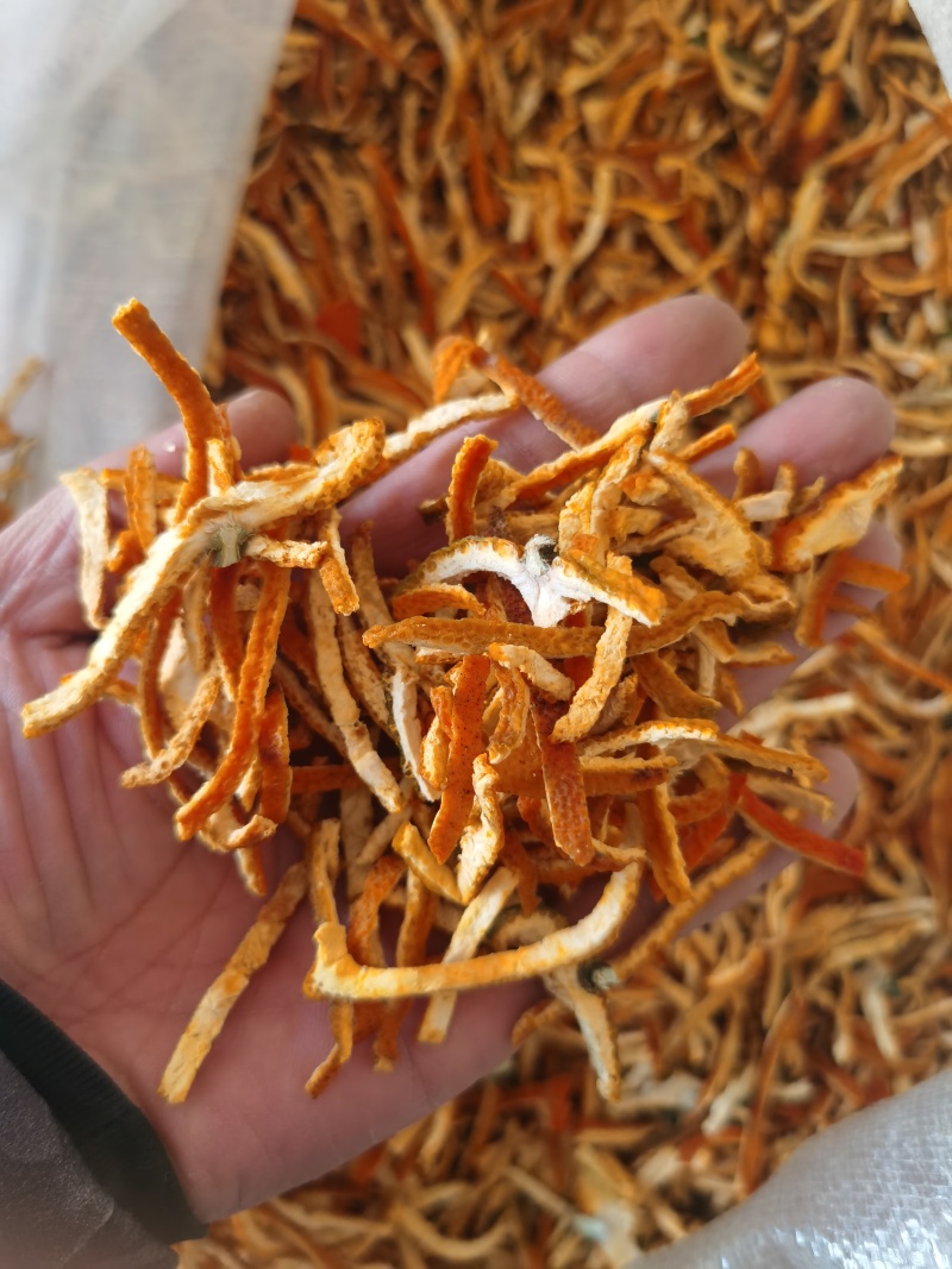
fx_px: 990
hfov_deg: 51.3
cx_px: 476
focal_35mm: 27
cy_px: 634
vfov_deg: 65.3
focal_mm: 5.56
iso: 200
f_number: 1.6
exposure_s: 1/50
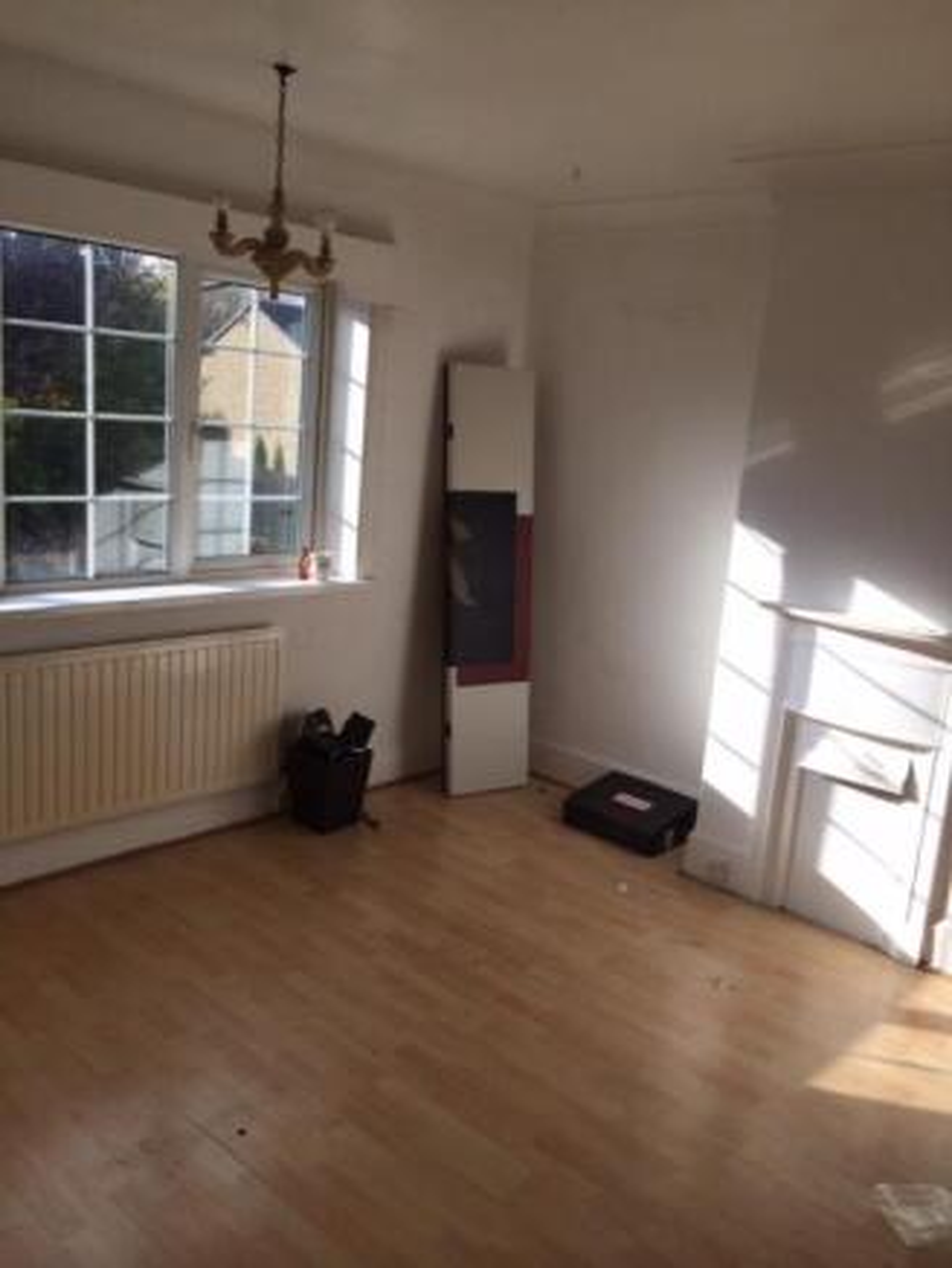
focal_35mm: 30
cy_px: 634
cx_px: 476
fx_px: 1100
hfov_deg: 46.8
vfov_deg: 60.0
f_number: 2.2
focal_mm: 4.12
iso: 32
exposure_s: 1/684
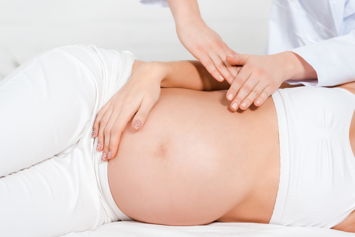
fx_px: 1381
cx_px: 178
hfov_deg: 14.6
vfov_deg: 9.8
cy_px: 118
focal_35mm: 140
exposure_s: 1/160
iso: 100
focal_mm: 140
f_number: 4.5
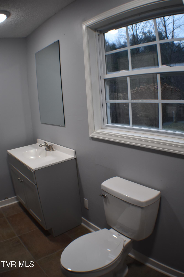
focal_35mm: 36
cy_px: 138
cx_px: 92
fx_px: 276
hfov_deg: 36.9
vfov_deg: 53.1
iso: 400
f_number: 4
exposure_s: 1/60
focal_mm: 24
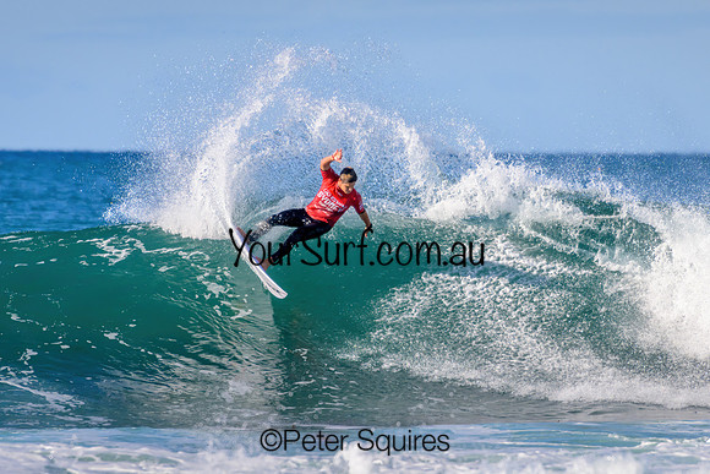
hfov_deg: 2.6
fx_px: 15781
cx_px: 355
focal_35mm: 800
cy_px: 237
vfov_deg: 1.7
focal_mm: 800
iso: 1400
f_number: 11
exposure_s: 1/2500
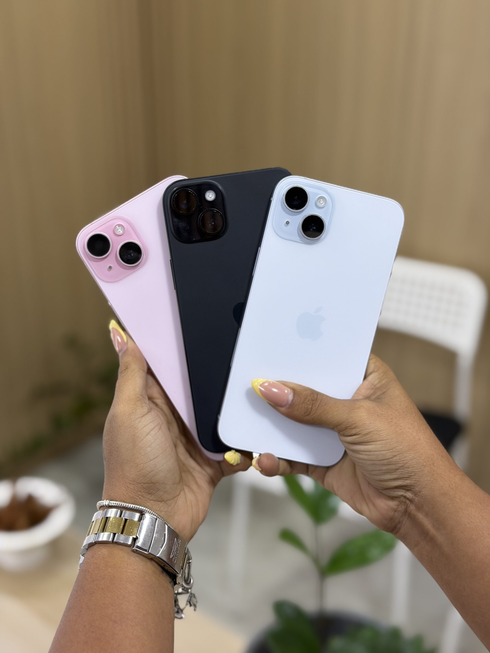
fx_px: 906
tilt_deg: -25.8
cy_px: 326
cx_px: 245
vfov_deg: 39.7
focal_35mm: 48
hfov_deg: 30.3
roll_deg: -0.8
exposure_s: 1/60
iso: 100
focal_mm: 6.76
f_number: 1.78
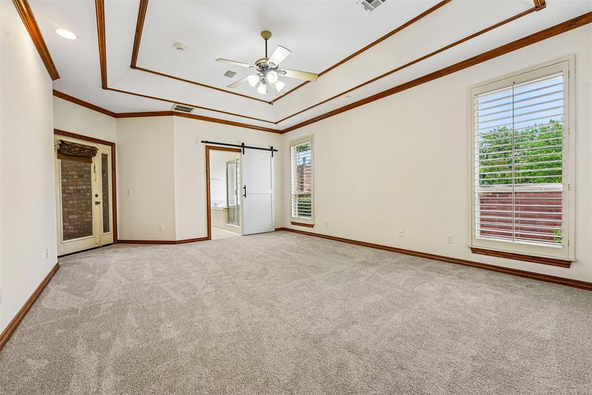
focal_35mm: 14
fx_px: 230
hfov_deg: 104.3
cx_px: 296
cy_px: 198
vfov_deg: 81.2
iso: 400
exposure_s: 1/25
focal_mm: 14
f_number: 8
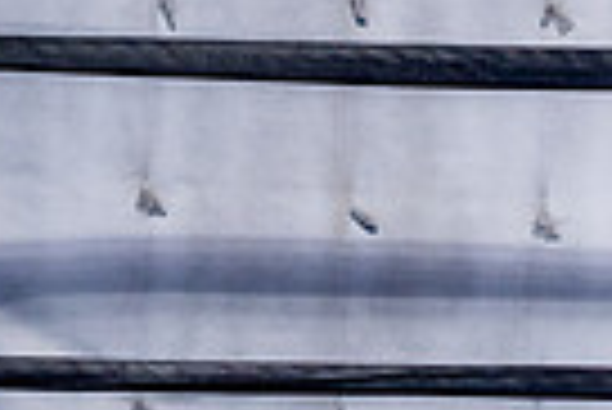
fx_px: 5429
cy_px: -155
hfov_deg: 6.3
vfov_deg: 4.3
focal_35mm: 319
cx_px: 1094
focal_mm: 50
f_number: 1.8
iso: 1600
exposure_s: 1/500
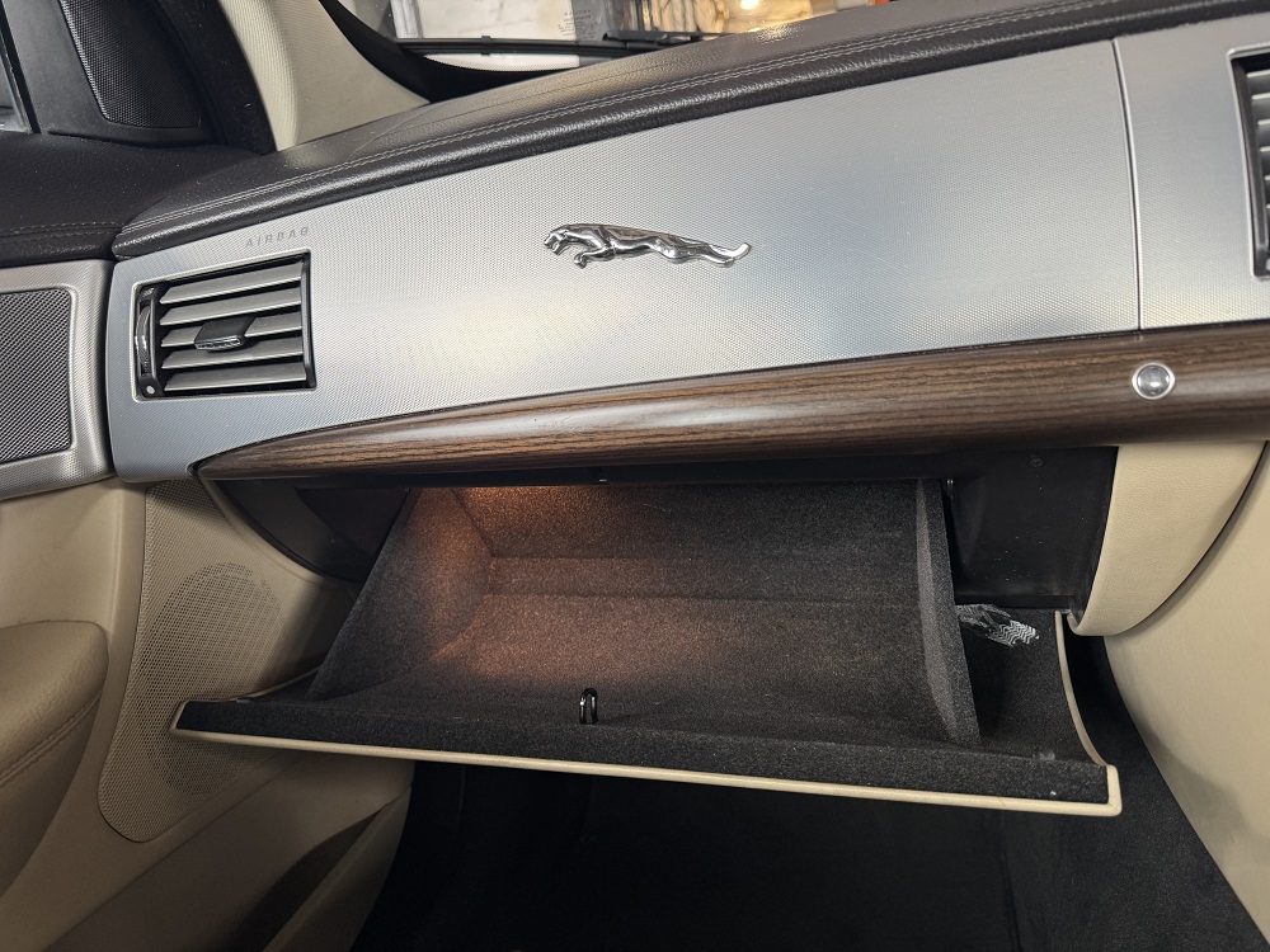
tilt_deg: -17.9
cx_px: 635
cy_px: 476
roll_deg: +7.1
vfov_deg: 56.8
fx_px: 881
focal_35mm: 24
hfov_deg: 71.6
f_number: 1.78
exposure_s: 1/50
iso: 160
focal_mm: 6.76
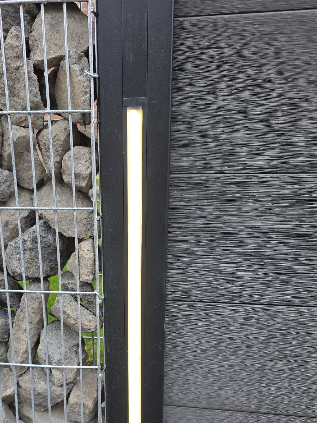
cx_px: 121
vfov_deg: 54.0
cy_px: 289
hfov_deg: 42.7
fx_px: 403
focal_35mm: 33
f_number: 1.7
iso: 40
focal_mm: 6.3
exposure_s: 1/100
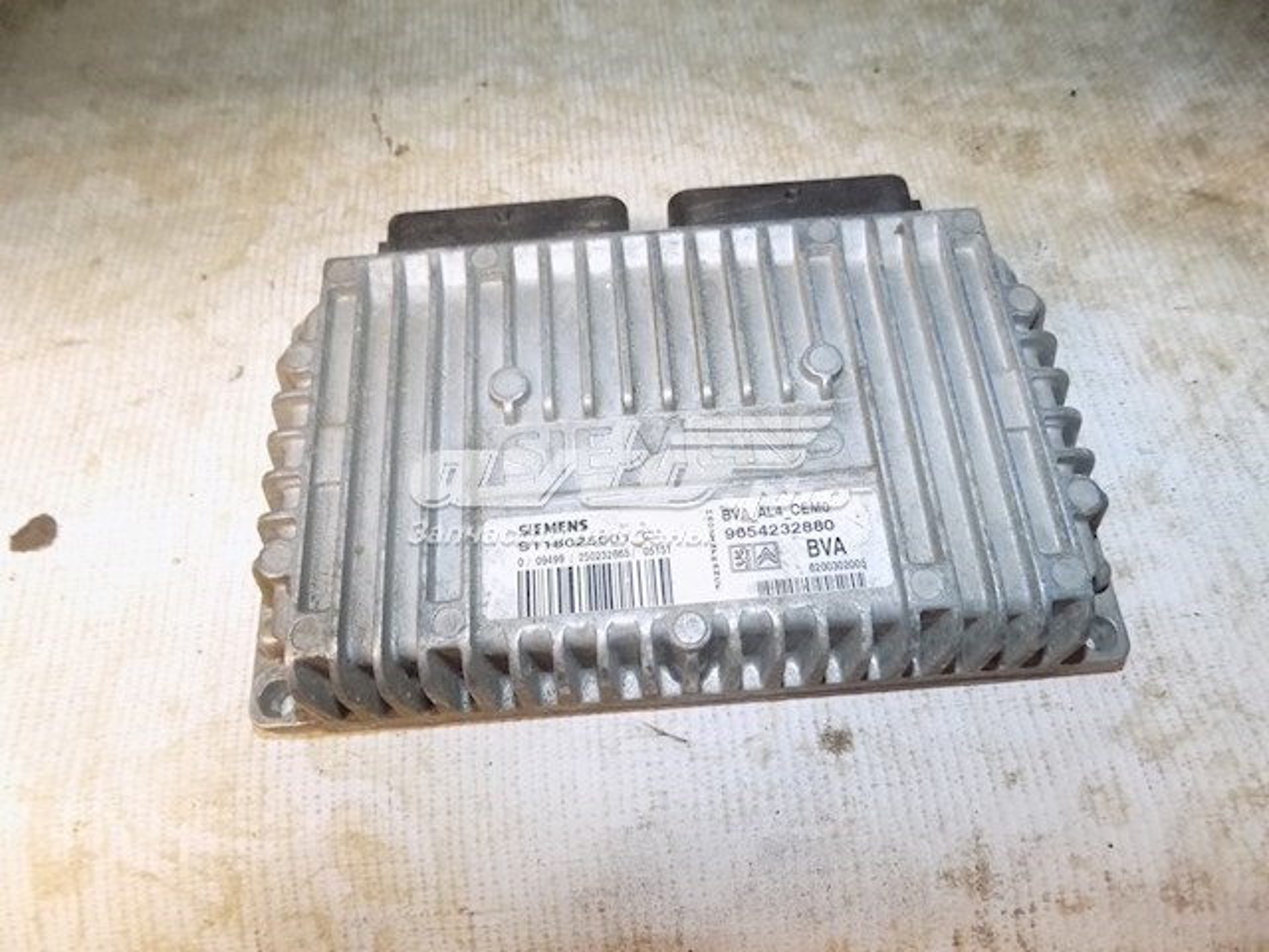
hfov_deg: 73.9
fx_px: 843
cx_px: 634
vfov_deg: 58.9
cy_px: 476
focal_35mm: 23
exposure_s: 1/30
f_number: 3.1
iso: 360
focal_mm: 4
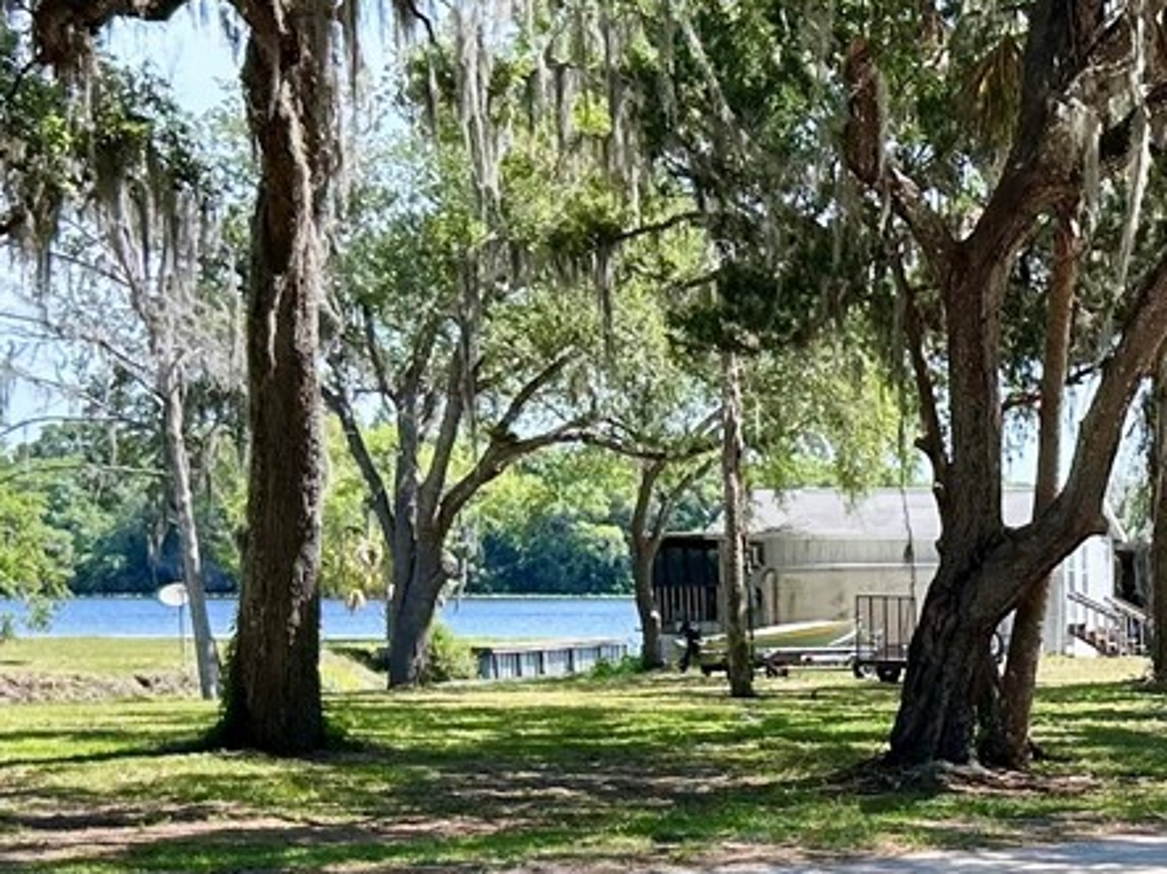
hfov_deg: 19.7
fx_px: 3168
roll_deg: +1.0
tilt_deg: -8.8
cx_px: 1380
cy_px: 1127
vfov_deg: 15.0
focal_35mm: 94
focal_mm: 5.7
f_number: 1.5
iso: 50
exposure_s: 1/965
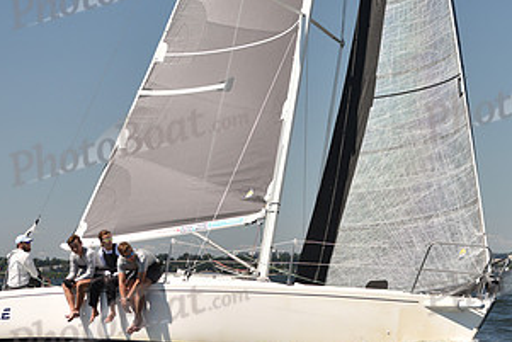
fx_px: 1921
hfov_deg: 15.2
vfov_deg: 10.2
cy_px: 207
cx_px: 338
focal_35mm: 135
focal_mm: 70
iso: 250
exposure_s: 1/1600
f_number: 3.5
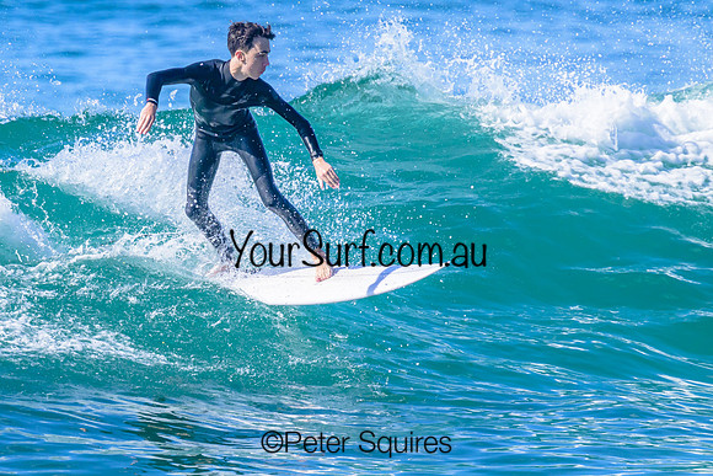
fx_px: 20379
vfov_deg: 1.3
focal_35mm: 1029
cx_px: 255
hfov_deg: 2.0
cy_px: 254
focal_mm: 800
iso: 1600
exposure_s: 1/2000
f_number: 11
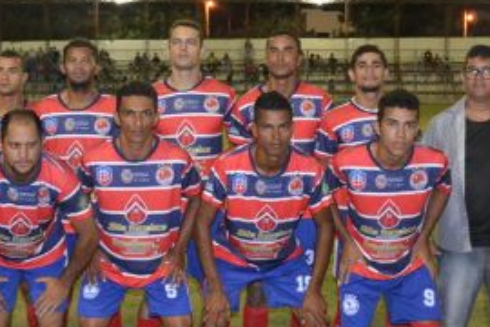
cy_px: 119
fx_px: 966
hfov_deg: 28.2
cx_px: 158
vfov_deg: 19.1
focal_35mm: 71
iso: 1250
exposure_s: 1/60
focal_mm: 20
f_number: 3.8
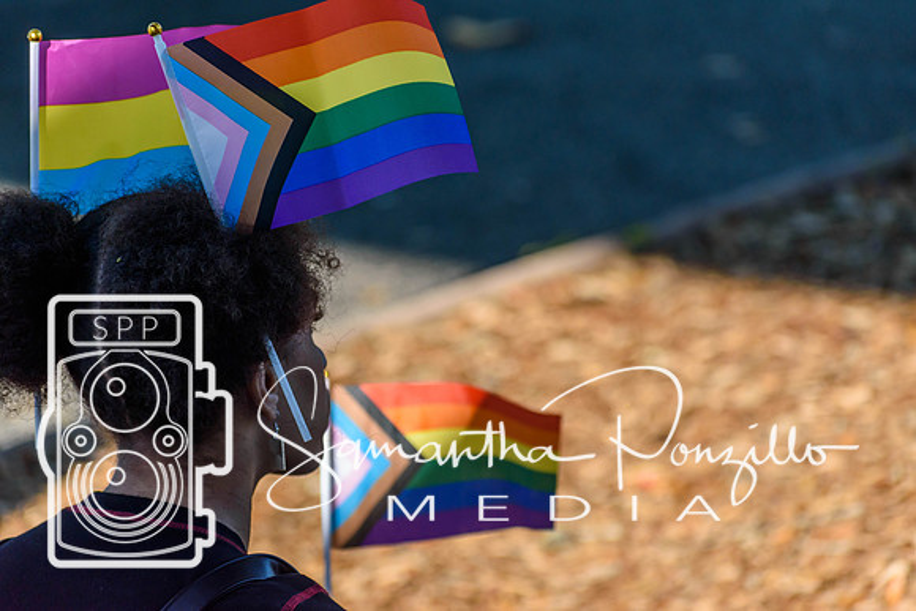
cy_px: 306
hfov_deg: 7.4
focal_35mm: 278
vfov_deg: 5.0
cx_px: 458
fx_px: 7062
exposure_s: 1/1600
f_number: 5.3
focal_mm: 185
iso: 400
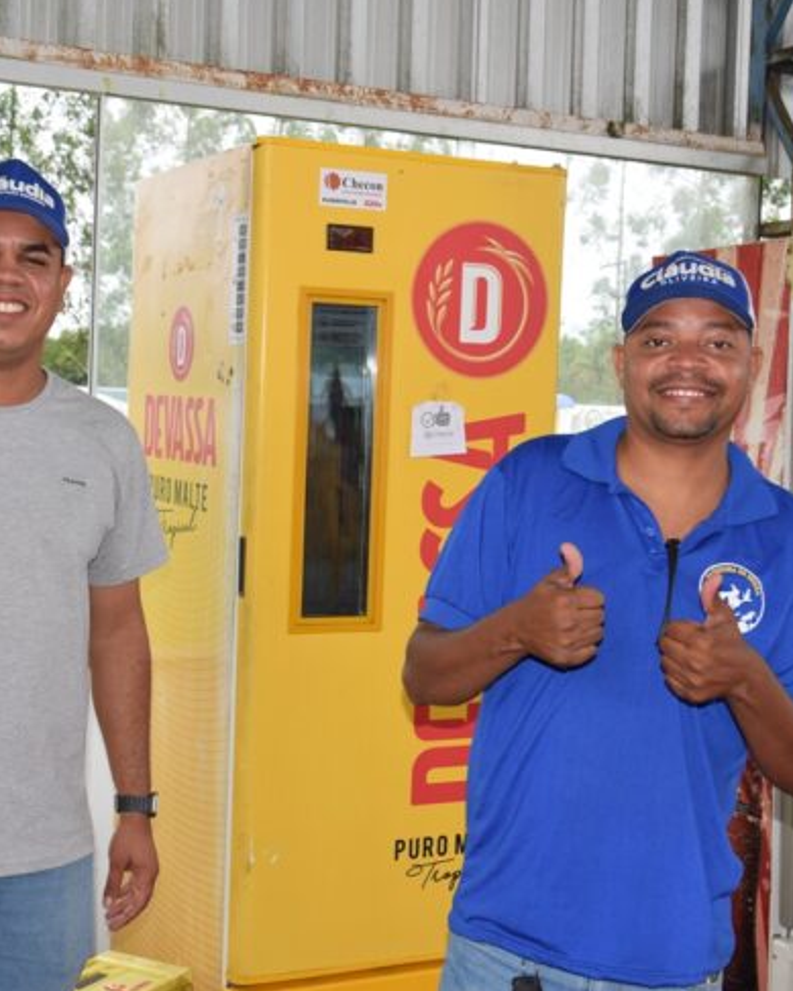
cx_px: 361
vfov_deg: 34.9
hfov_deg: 28.2
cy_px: 492
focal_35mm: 54
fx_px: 1575
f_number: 5.6
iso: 125
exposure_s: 1/125
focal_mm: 25
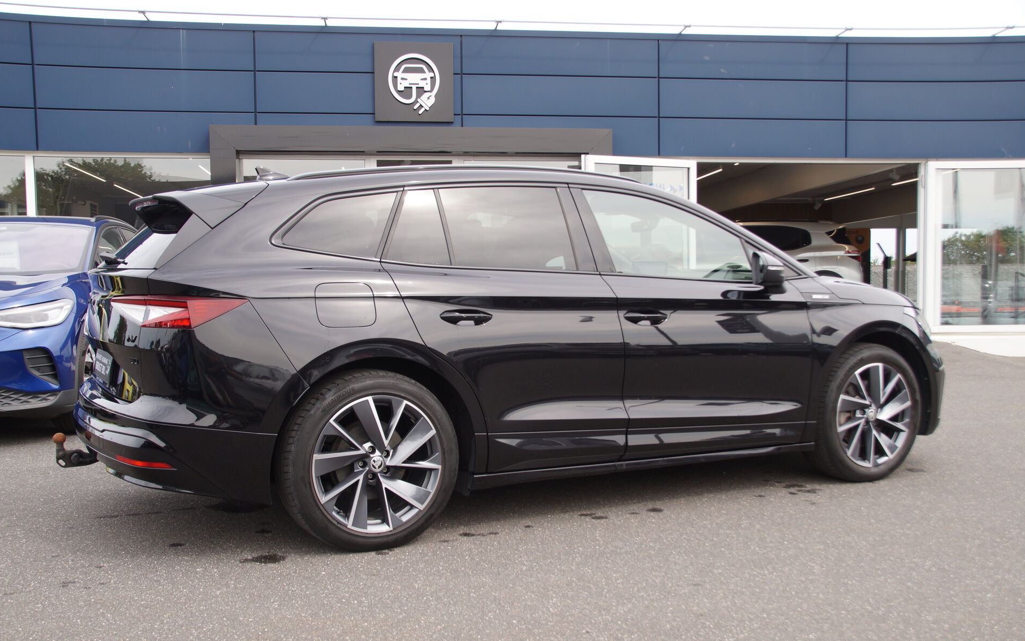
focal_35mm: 37
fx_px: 1033
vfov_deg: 34.4
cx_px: 512
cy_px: 342
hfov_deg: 52.8
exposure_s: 1/125
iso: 100
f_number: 5.6
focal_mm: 24
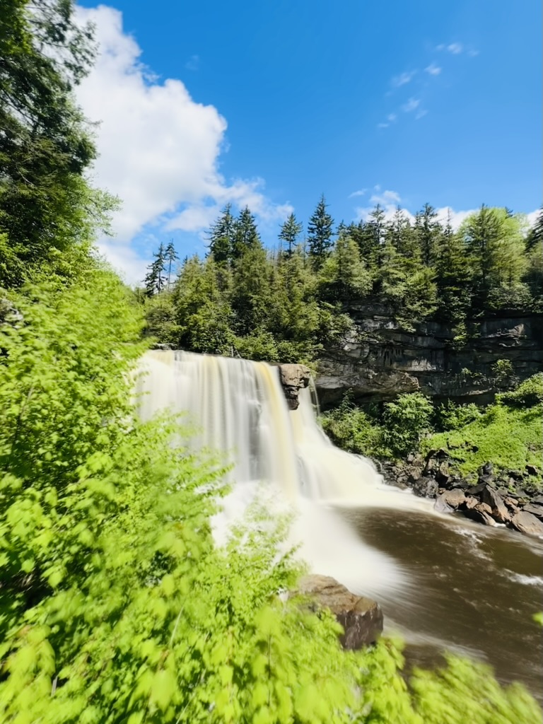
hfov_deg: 85.7
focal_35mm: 14
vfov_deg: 102.1
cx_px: 272
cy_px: 362
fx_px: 293
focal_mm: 2.22
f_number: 2.2
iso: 40
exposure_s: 1/2212
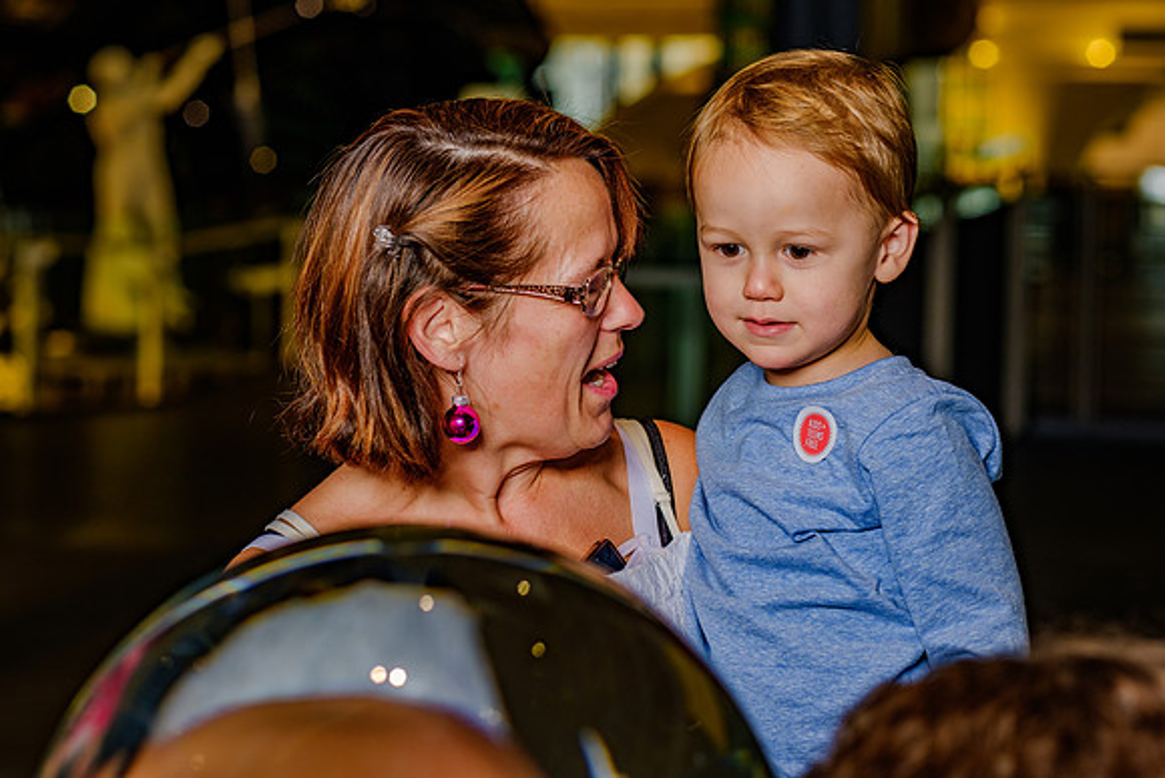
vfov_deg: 15.1
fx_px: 2925
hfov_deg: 22.5
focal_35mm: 90
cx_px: 568
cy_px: 359
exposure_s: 1/80
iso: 200
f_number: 2.8
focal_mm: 56
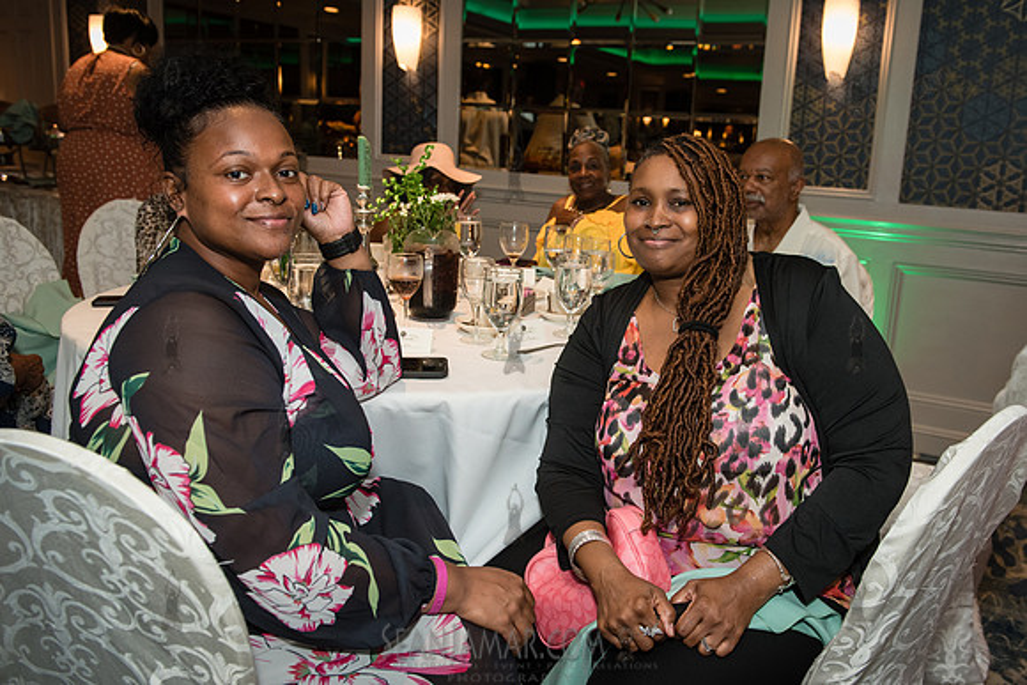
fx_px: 885
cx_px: 569
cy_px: 334
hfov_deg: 60.1
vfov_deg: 42.3
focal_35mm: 31
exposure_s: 1/200
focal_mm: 28
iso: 1600
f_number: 3.5
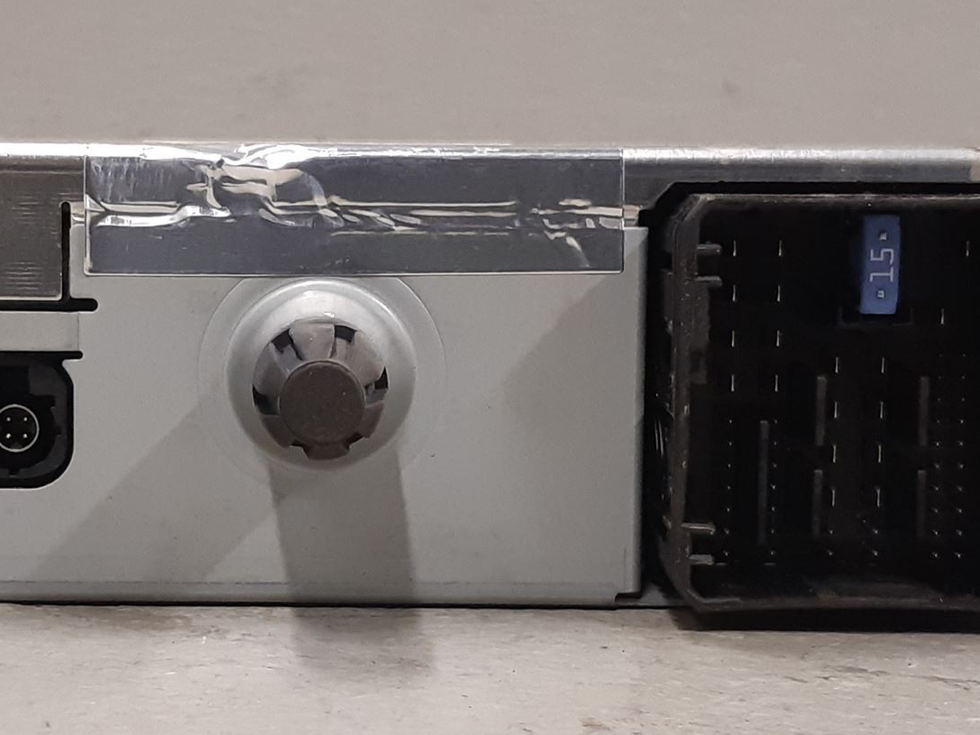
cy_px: 400
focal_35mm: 49
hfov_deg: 38.5
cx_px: 324
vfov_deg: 29.7
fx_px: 1387
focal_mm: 3.93
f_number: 1.7
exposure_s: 1/50
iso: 160
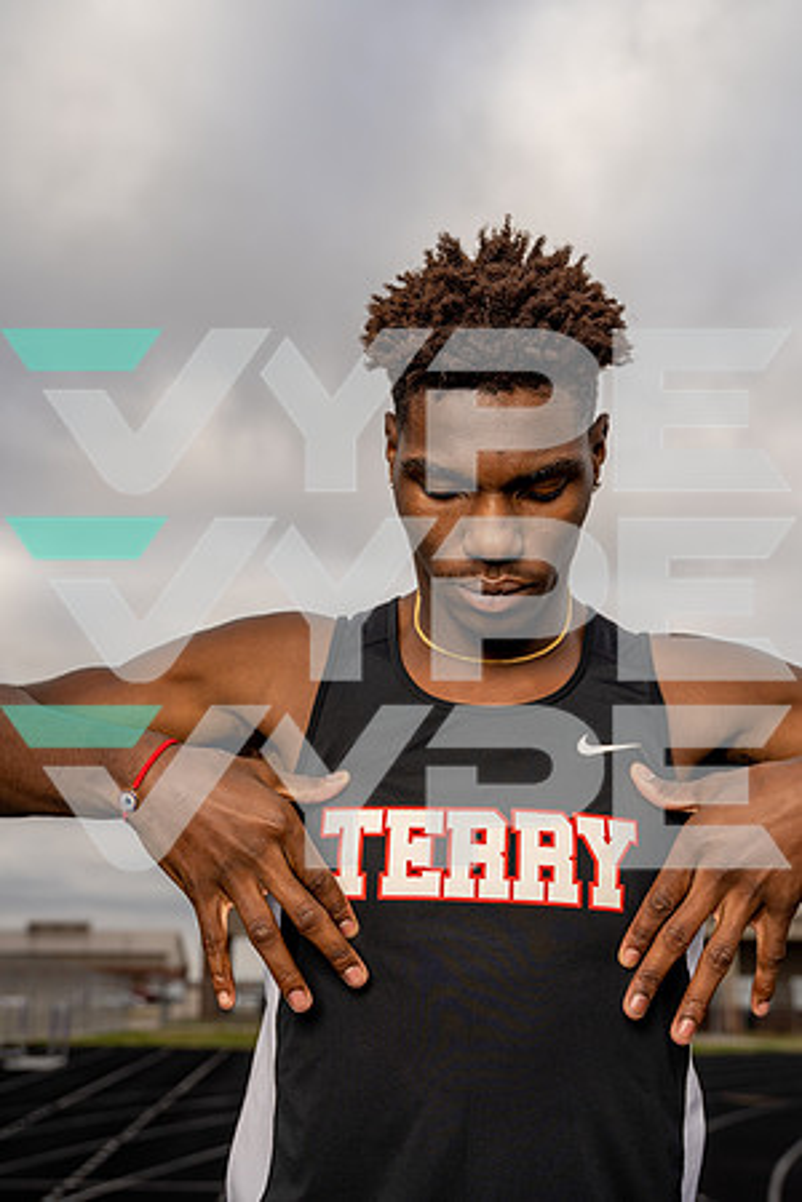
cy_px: 601
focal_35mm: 44
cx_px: 401
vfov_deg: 44.5
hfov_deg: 30.5
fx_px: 1470
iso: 100
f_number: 5
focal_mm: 44
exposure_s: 1/250
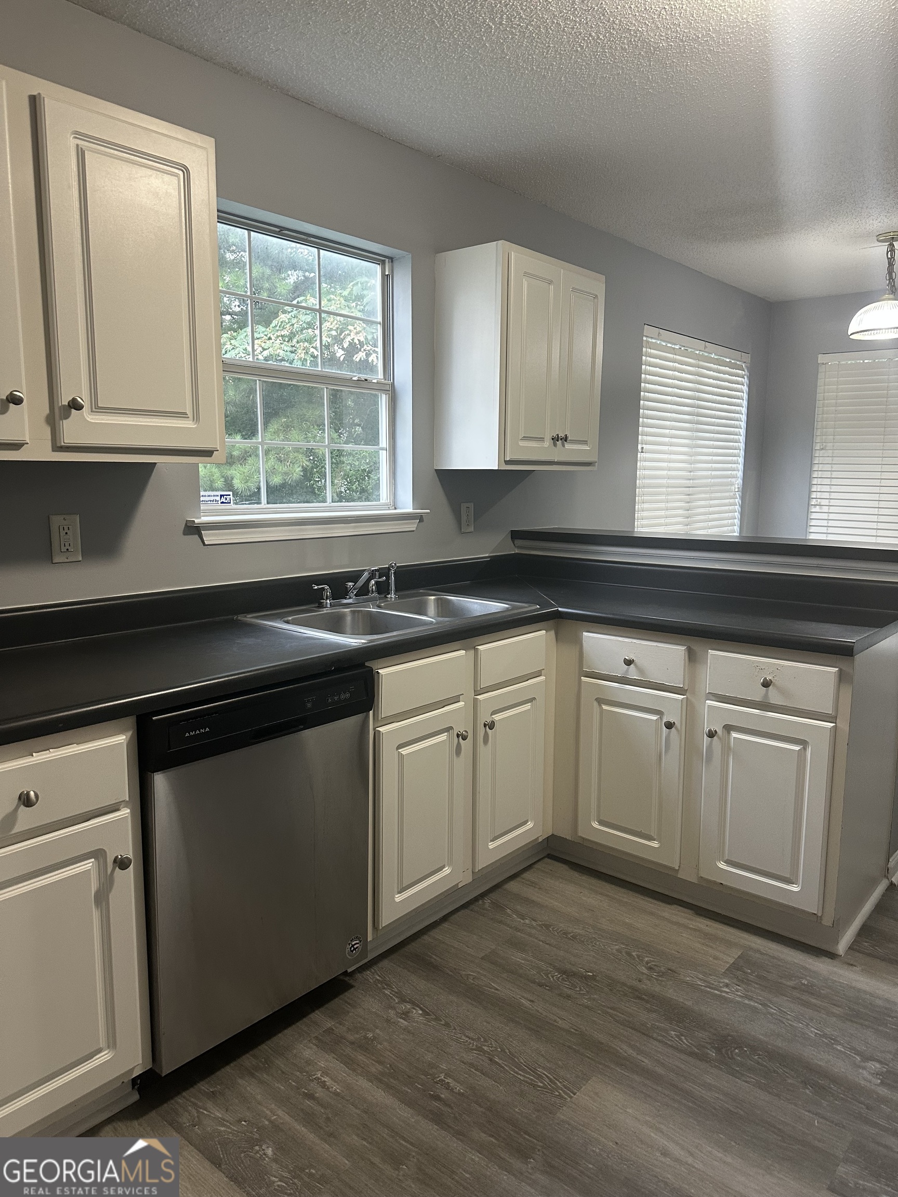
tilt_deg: -7.9
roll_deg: -0.6
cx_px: 449
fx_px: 830
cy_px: 598
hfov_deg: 56.8
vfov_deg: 71.6
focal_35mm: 24
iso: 320
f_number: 1.78
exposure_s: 1/60
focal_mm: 6.86
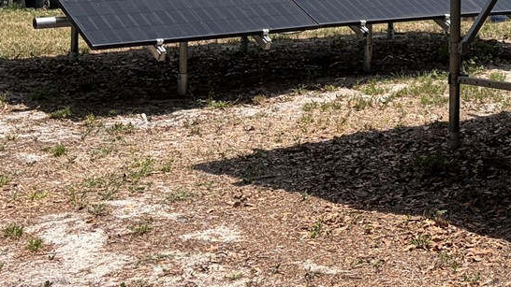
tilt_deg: +3.0
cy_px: -104
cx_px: 566
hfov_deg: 23.9
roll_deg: -0.1
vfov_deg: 13.9
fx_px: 1125
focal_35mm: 83
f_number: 1.6
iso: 50
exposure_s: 1/4065
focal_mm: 5.96
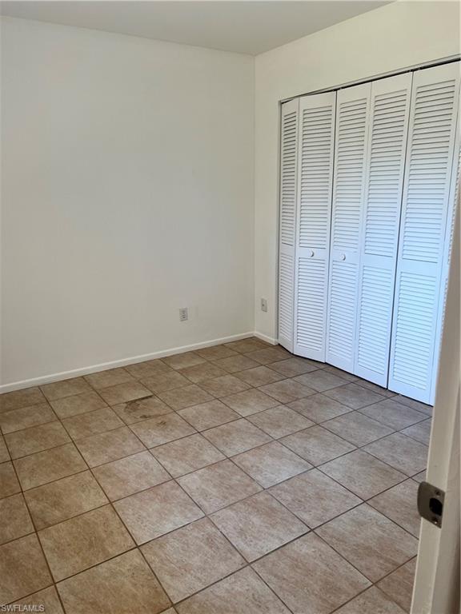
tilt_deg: -13.5
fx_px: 462
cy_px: 307
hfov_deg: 53.1
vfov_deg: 67.3
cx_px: 230
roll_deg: +2.1
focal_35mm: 26
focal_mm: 5.7
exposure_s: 1/120
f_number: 1.5
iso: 50
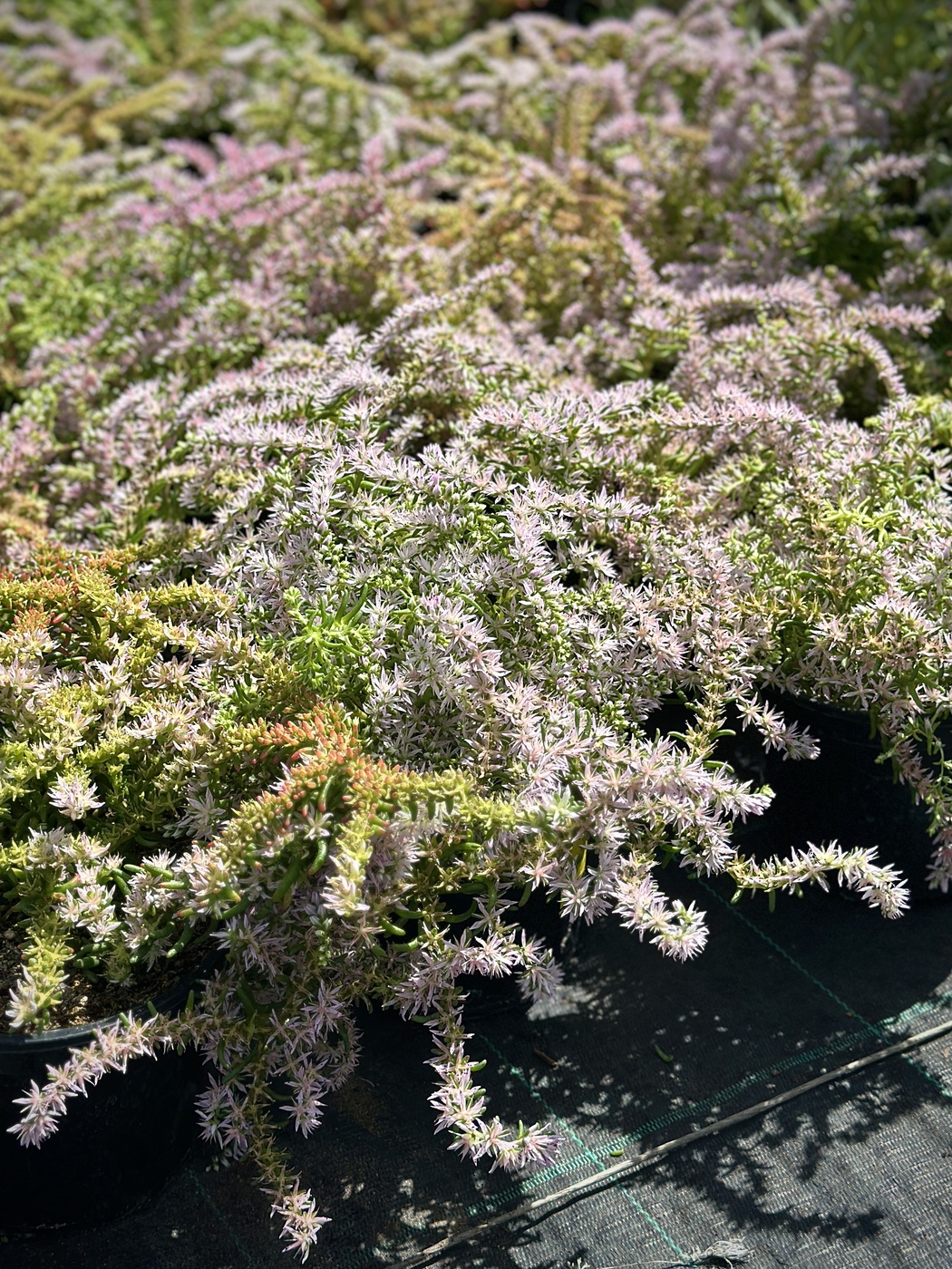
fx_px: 1760
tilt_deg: -28.7
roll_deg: +1.1
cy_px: 634
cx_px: 476
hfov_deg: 30.3
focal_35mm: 48
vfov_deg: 39.7
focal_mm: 6.86
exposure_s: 1/4785
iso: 100
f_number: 1.78
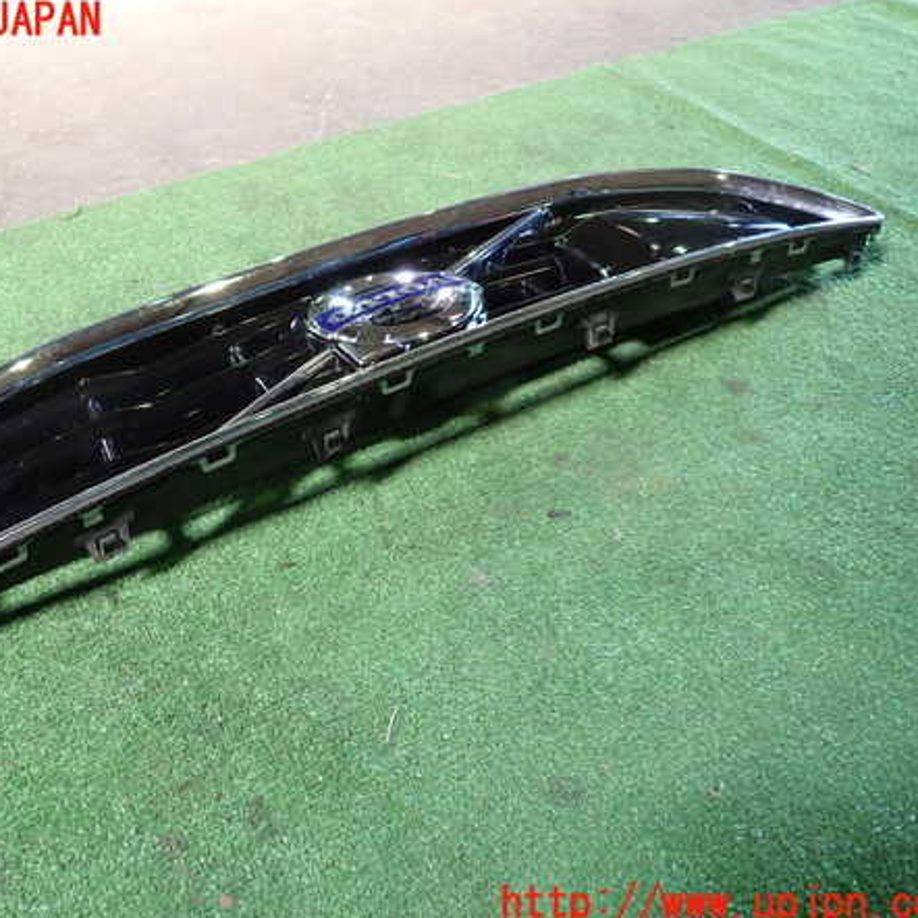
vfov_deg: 54.0
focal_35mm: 30
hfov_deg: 53.5
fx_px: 900
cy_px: 463
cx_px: 347
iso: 200
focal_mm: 4.5
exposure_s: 1/40
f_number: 2
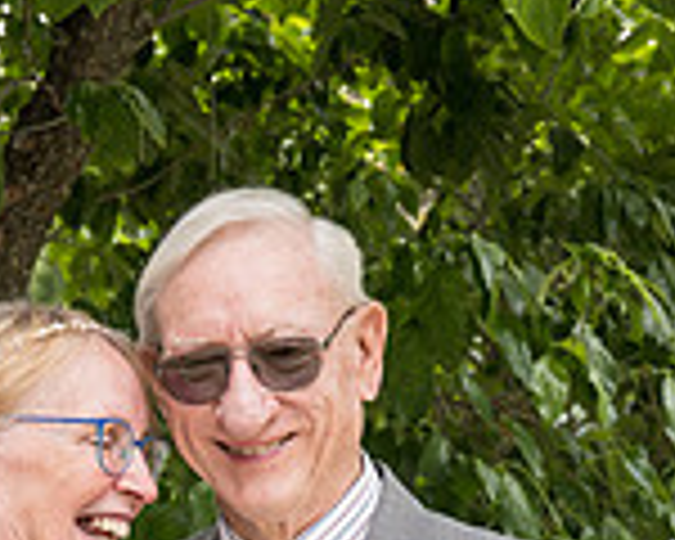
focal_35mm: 141
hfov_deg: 13.6
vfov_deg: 10.4
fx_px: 2817
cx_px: 144
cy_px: 909
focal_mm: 50
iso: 400
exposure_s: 1/500
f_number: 5
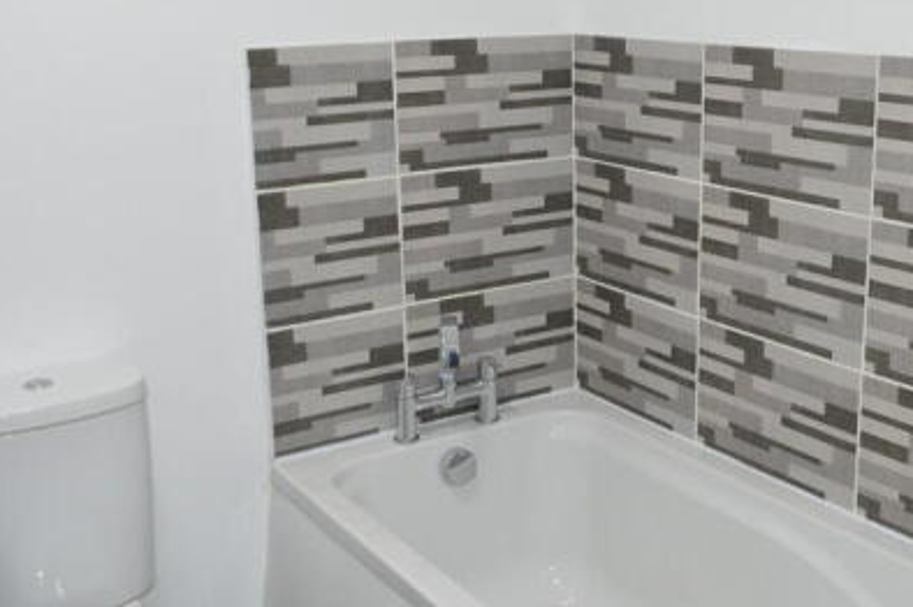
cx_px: 605
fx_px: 1140
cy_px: 259
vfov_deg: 29.8
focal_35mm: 45
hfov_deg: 43.1
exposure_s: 1/200
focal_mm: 18
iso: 800
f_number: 5
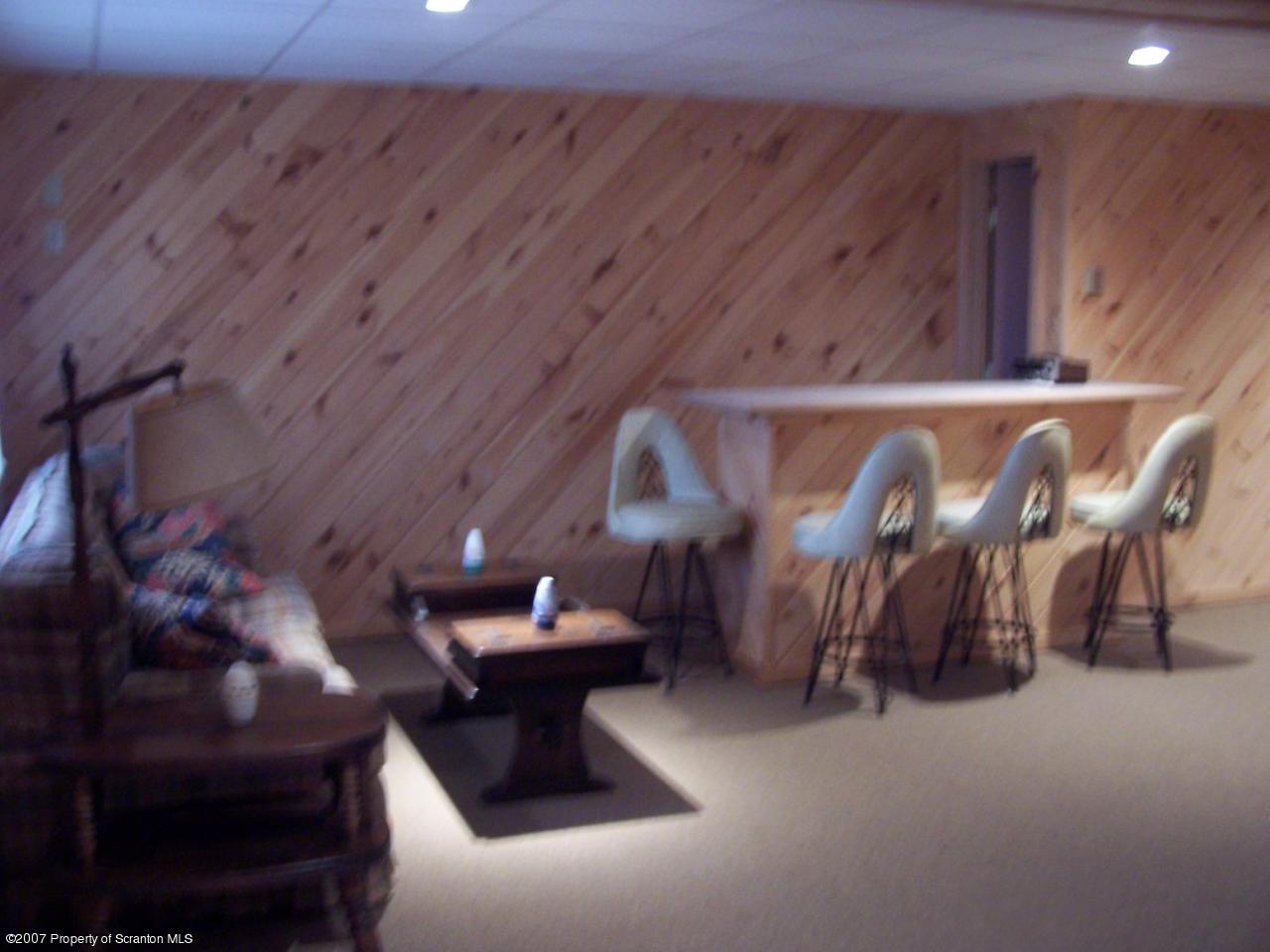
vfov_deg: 37.7
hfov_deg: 49.0
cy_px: 476
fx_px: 1394
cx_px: 635
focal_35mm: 38
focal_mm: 6.3
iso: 140
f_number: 2.8
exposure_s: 1/8
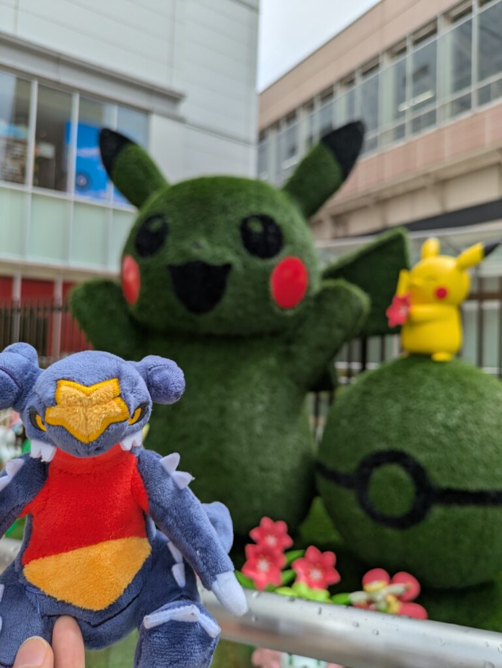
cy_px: 334
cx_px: 251
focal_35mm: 25
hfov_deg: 54.9
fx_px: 483
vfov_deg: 69.4
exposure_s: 1/2538
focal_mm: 5.43
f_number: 1.89
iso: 47
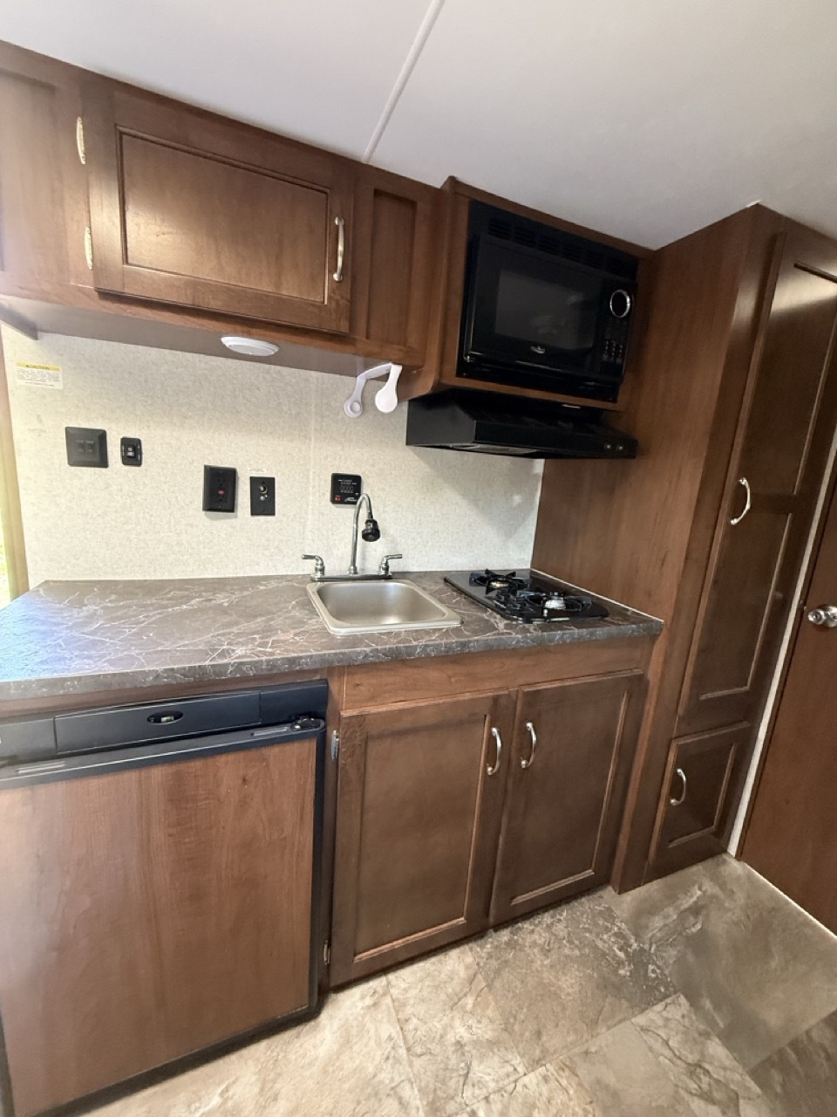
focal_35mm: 14
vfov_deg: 102.1
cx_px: 418
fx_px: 451
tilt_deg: -9.9
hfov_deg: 85.7
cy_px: 558
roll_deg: -5.8
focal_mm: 2.22
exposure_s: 1/60
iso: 500
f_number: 2.2
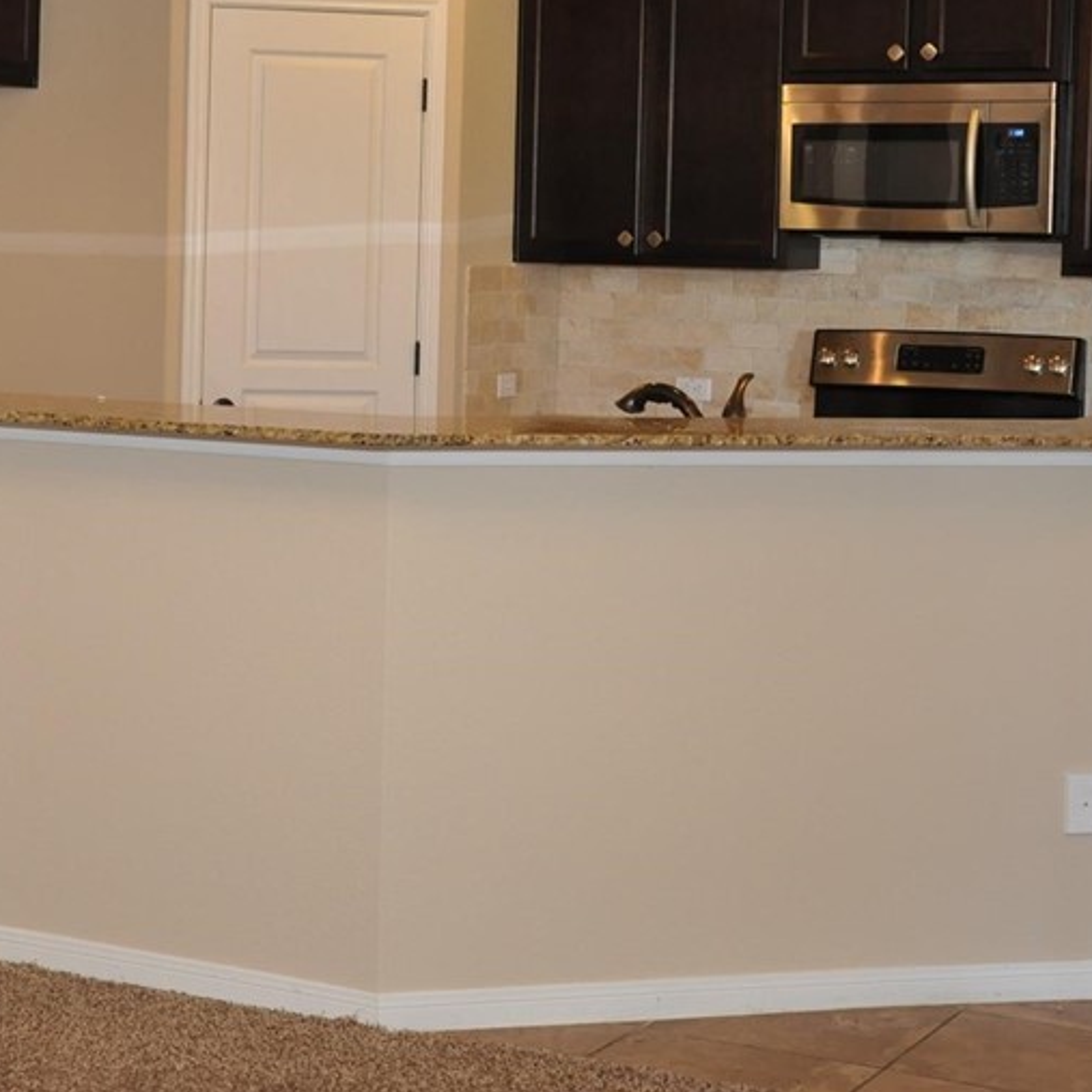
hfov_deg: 21.0
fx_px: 2927
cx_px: 330
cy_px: 321
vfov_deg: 21.0
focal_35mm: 82
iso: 800
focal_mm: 30
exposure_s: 1/60
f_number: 4.2
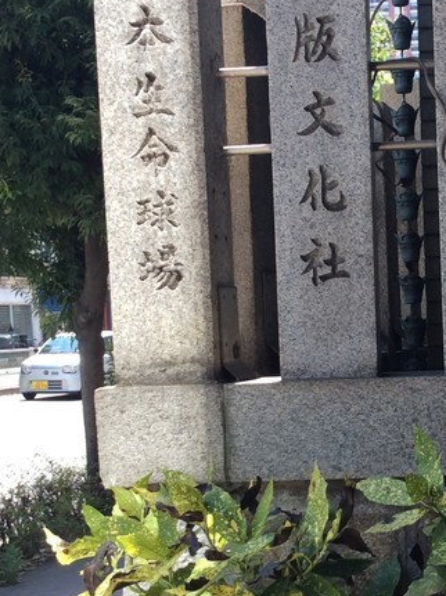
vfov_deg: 25.6
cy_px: 379
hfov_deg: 18.9
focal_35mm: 76
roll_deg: +2.1
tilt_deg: -4.5
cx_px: 430
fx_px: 1309
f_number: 2.4
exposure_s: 1/307
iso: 32
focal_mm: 3.3
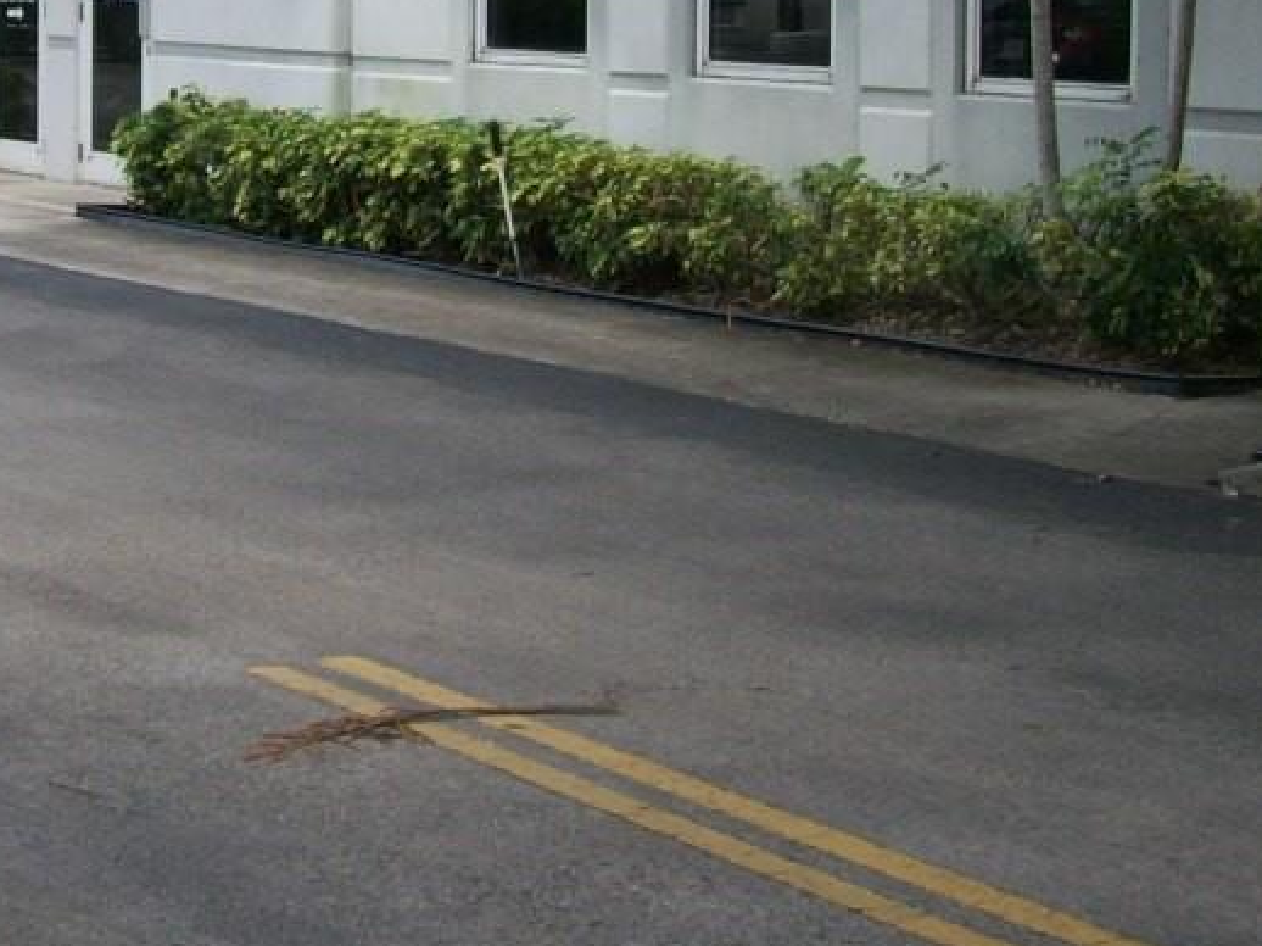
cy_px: 66
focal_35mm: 89
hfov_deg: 21.7
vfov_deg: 16.3
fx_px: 3243
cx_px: 205
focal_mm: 6
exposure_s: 1/412
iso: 80
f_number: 2.7
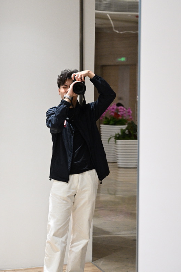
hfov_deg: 14.9
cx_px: 94
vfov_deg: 22.1
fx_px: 694
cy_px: 120
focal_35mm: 92
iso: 5600
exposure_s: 1/1000
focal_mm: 67
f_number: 4
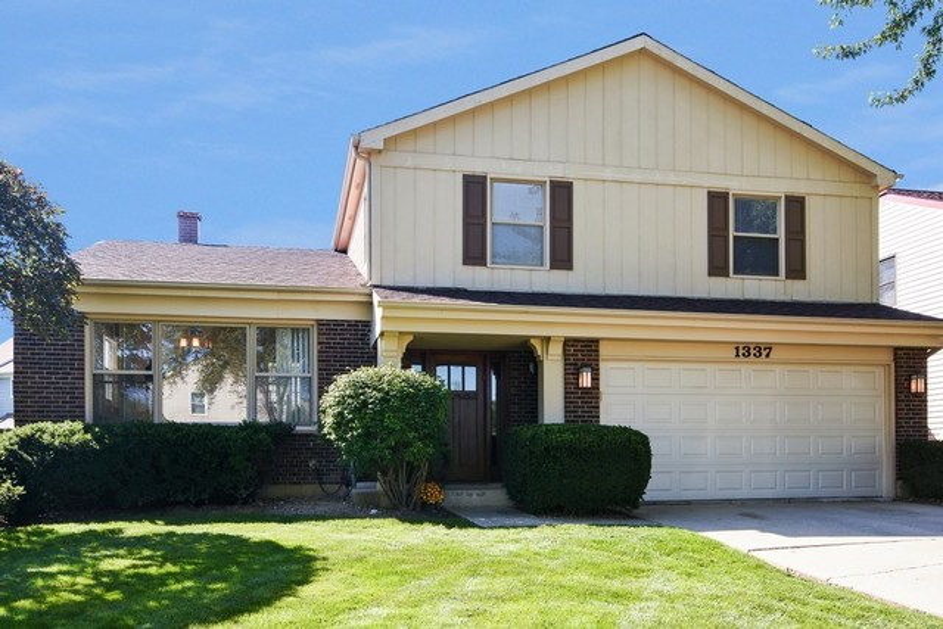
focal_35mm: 30
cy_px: 314
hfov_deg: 61.9
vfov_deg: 43.6
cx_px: 472
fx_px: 786
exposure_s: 1/160
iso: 200
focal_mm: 20
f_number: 8
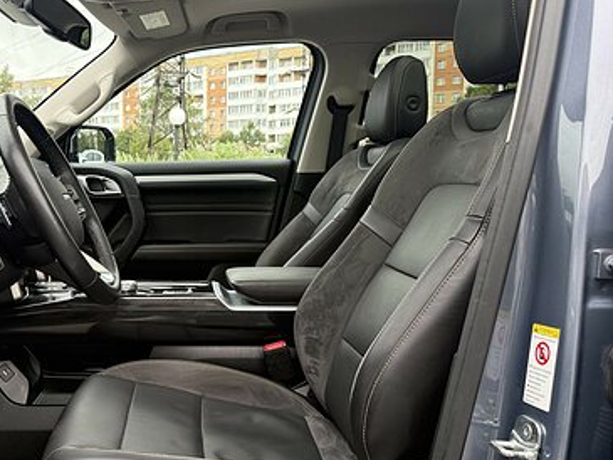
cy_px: 259
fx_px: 638
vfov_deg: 39.6
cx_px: 186
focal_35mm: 36
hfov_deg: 50.1
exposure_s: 1/243
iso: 160
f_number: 1.78
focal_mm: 6.76
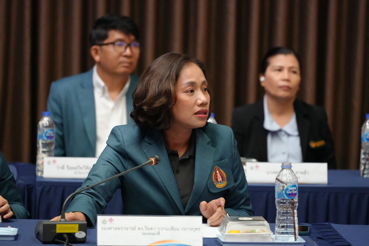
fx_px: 2050
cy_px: 123
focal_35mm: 200
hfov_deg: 10.3
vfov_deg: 6.9
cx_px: 184
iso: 12800
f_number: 4.5
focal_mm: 200
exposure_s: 1/200
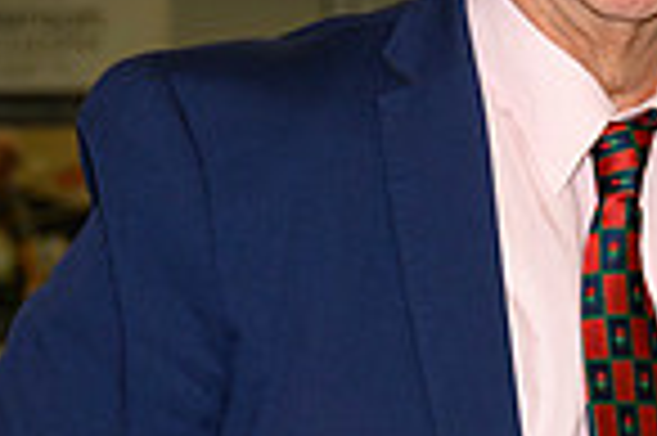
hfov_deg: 10.4
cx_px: 873
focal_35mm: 194
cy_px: 414
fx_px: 3536
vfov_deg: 7.0
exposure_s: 1/100
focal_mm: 49
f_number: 4
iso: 1600
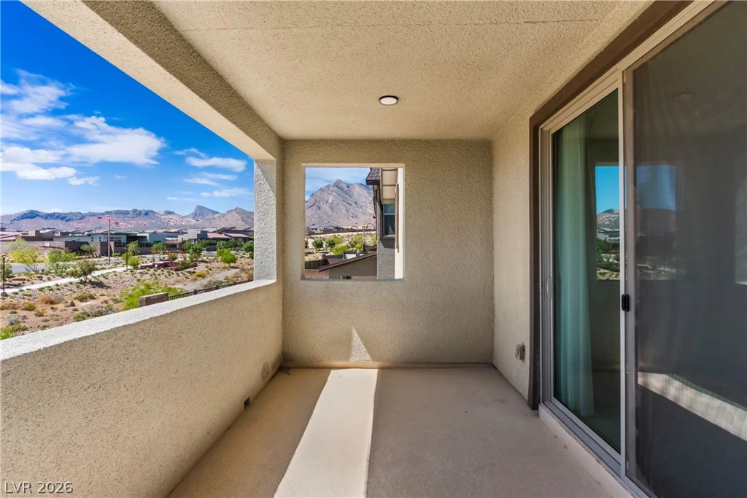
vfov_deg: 64.6
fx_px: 394
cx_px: 374
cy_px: 249
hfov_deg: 86.9
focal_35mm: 19
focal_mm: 19
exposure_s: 1/8000
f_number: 8
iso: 400
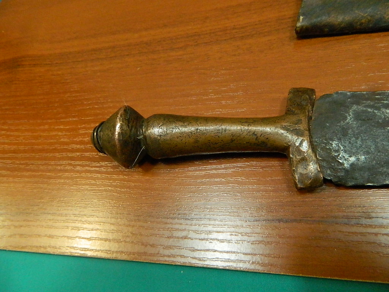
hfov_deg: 69.4
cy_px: 146
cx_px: 194
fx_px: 281
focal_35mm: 25
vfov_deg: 54.9
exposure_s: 1/100
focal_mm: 4.5
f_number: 3.1
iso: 800
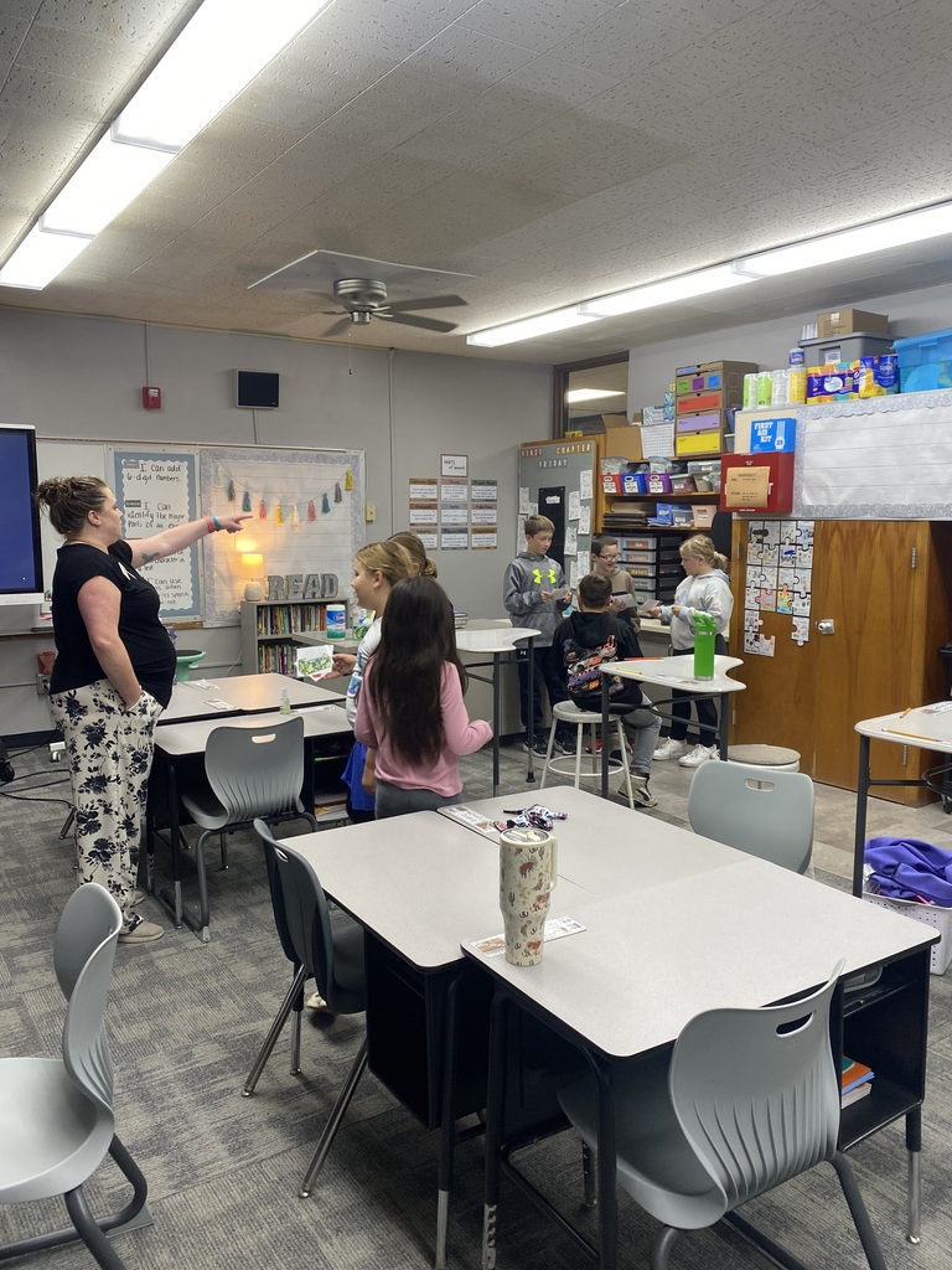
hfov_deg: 53.1
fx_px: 953
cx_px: 476
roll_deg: +0.7
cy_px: 635
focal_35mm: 26
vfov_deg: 67.3
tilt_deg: -6.4
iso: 80
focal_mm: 4.25
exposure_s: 1/60
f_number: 1.8
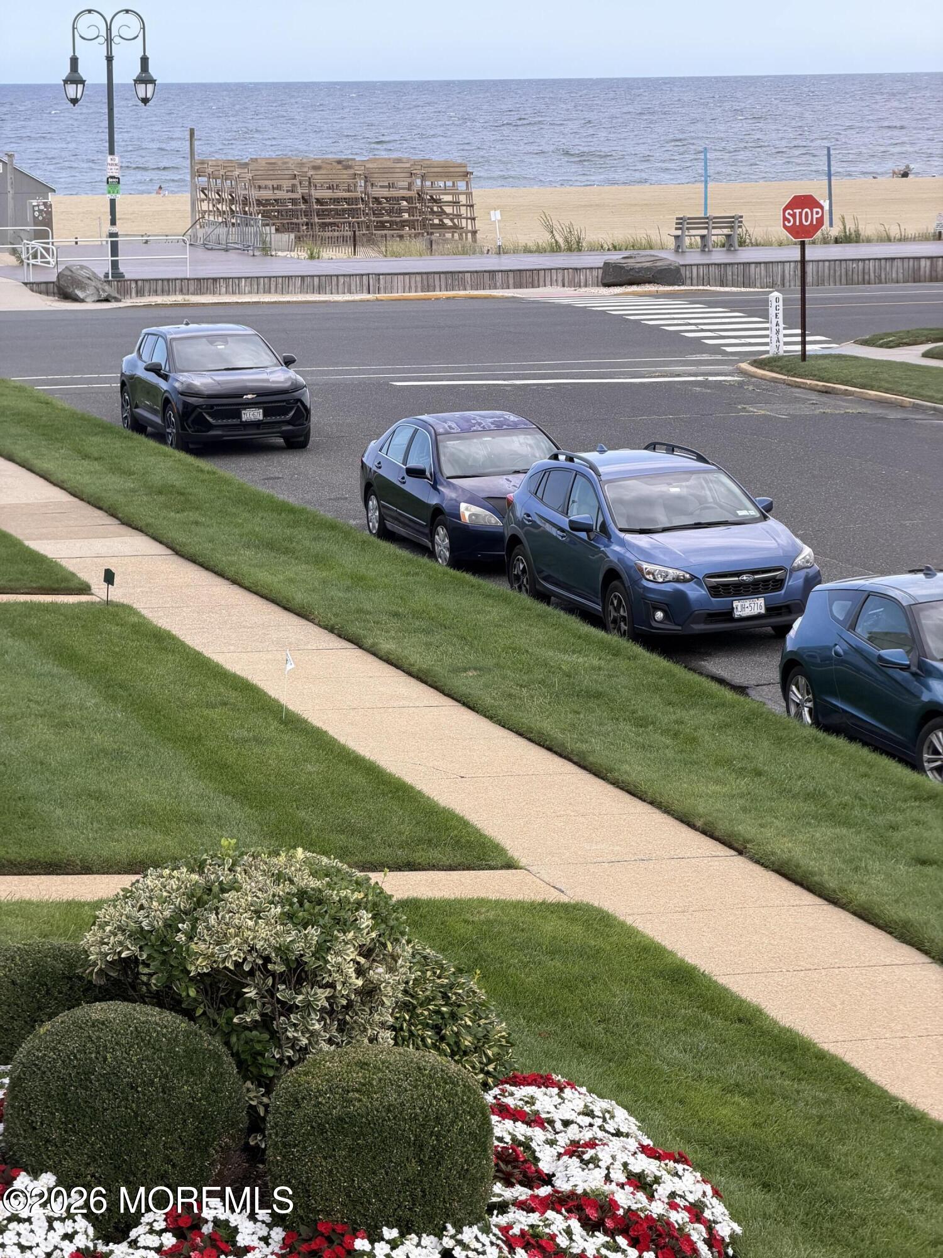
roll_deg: +1.2
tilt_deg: -7.9
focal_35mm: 100
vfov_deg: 19.6
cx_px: 472
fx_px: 3632
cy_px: 629
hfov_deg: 14.8
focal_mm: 16.89
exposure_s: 1/408
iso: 50
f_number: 2.8
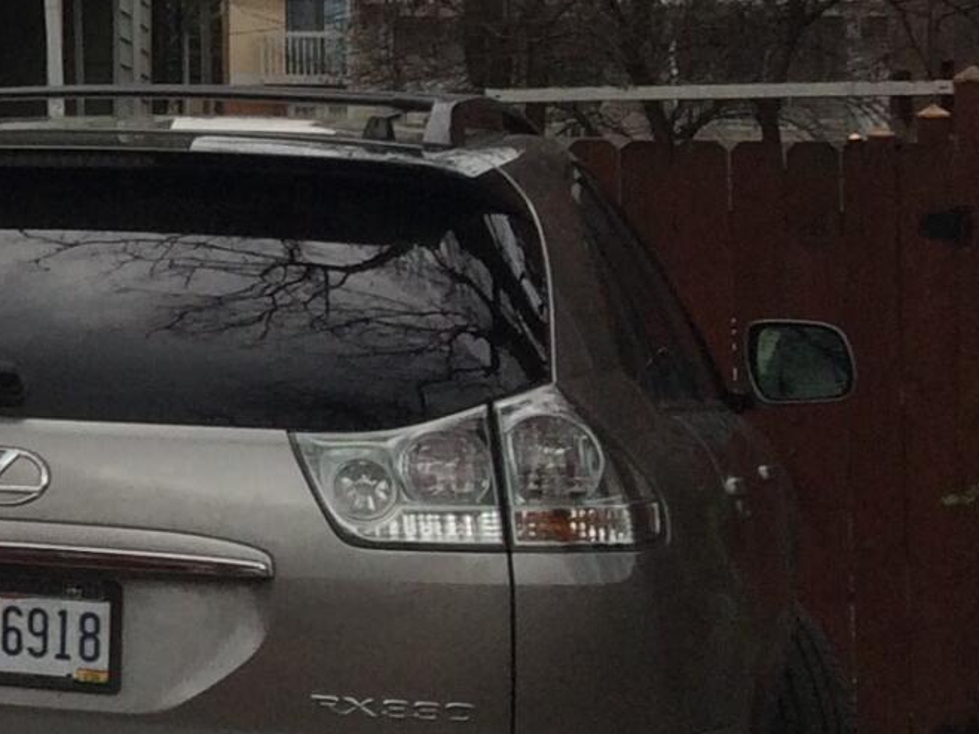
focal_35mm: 132
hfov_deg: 12.4
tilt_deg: +1.6
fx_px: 3733
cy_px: -40
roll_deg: +0.9
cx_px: -1215
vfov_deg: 11.1
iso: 32
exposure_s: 1/177
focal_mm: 4.15
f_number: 2.2
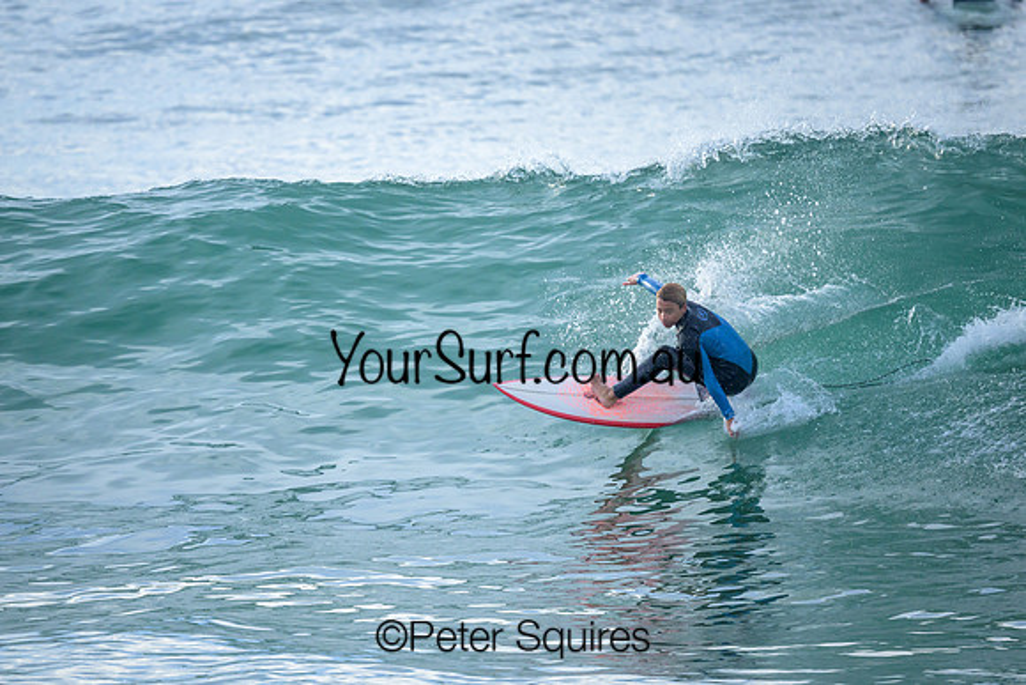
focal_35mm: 800
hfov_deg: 2.6
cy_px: 342
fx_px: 22804
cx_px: 513
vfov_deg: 1.7
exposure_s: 1/2500
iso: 1100
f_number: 6.3
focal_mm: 800
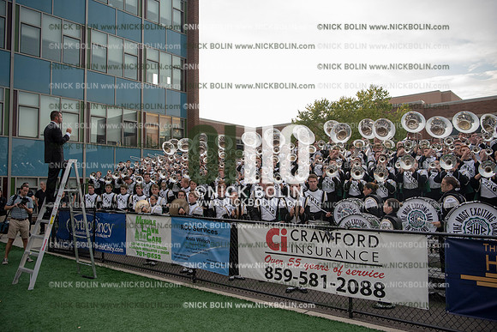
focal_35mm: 31
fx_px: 428
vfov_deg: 42.3
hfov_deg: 60.3
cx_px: 248
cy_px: 166
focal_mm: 31
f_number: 3.5
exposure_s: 1/1600
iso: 1250
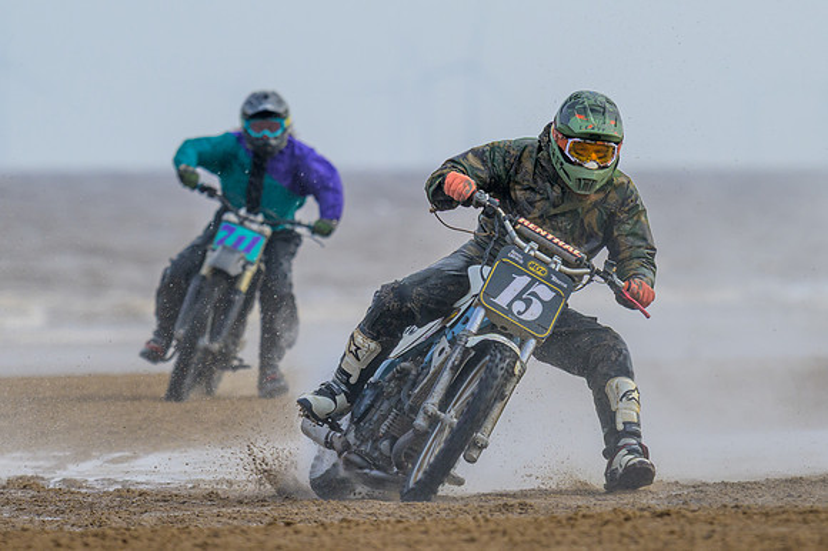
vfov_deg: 1.3
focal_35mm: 1022
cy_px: 238
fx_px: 23495
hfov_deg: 2.0
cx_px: 470
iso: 450
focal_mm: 600
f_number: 8
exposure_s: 1/640
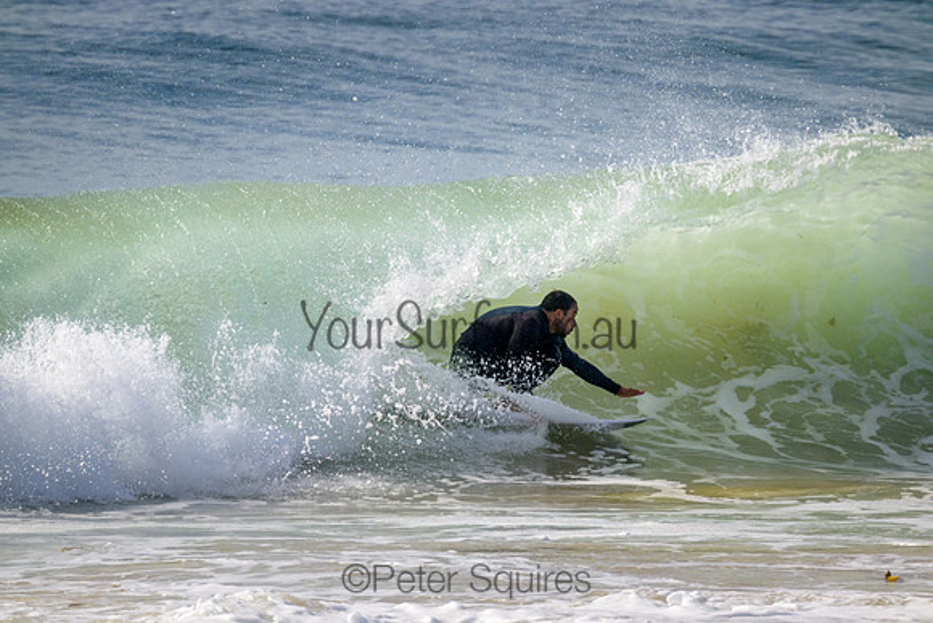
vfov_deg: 1.7
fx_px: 20737
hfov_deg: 2.6
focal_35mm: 800
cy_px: 312
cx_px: 466
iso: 500
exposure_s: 1/2000
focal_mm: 800
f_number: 11
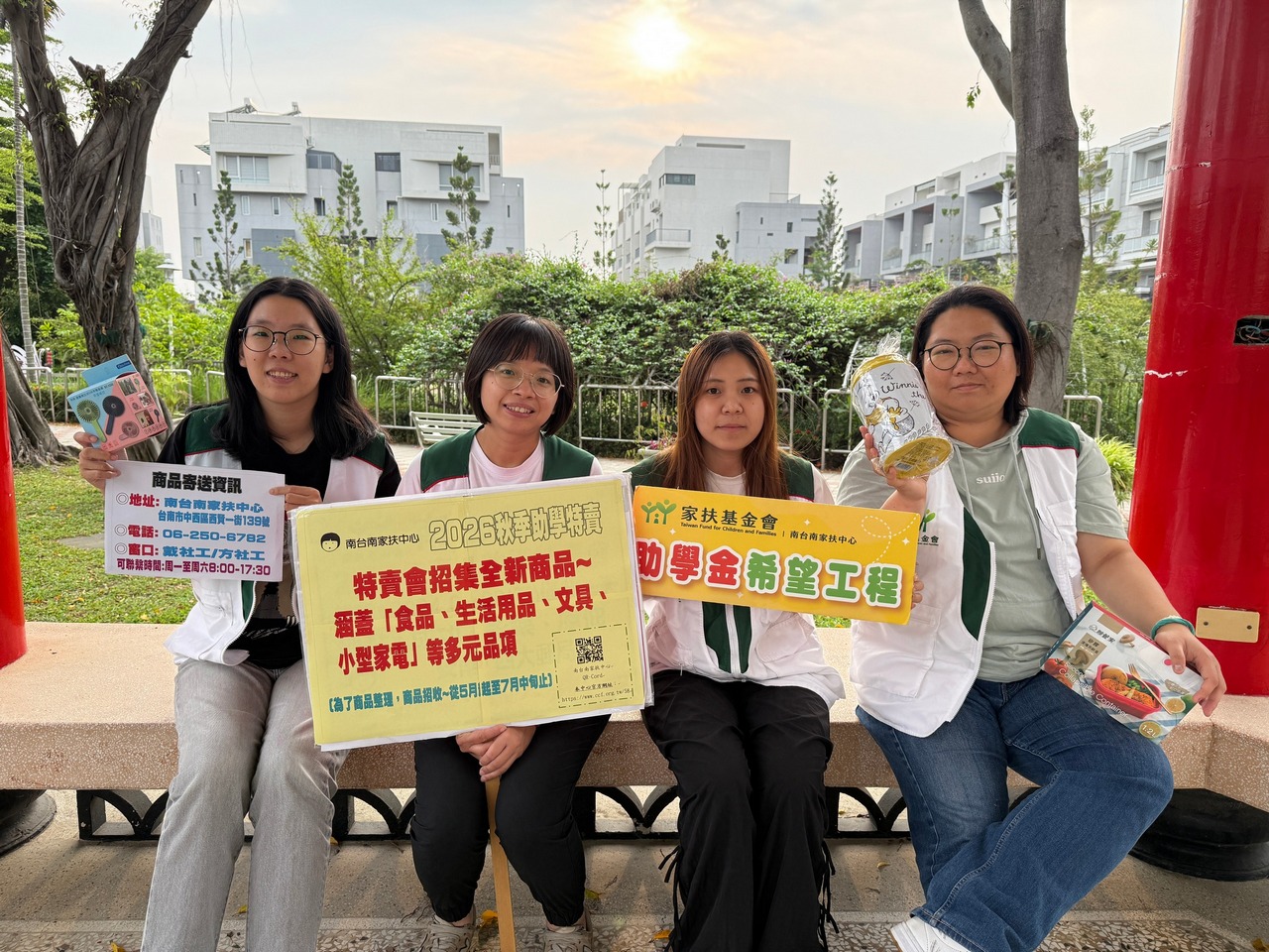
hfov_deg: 71.6
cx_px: 634
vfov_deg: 56.8
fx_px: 880
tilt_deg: -8.2
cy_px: 476
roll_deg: -0.5
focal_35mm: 24
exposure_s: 1/430
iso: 100
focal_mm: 6.76
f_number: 1.78
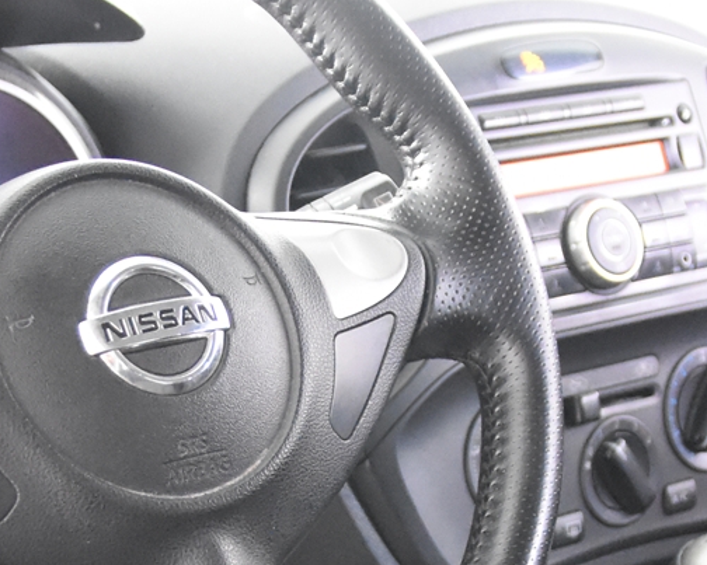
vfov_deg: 12.8
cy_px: 613
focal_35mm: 118
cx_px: 321
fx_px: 2469
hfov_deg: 16.3
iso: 5000
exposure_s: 1/30
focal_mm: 22
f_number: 3
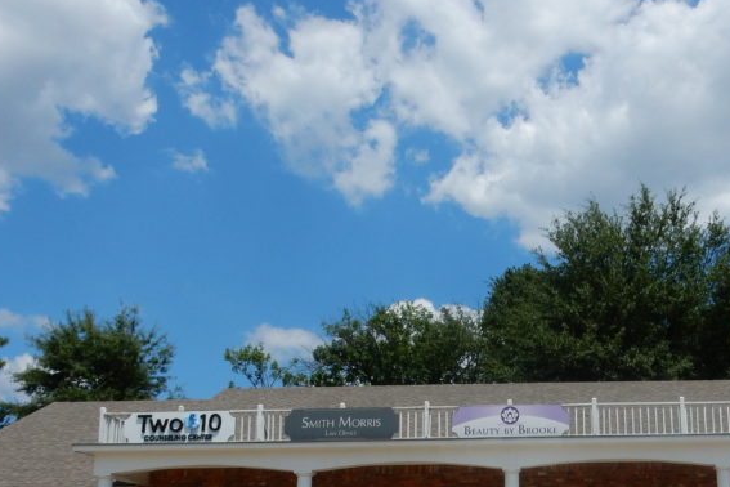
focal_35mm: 47
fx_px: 953
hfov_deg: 41.3
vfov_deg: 28.4
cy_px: 345
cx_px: 497
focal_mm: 4.5
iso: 125
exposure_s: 1/2000
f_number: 4.2
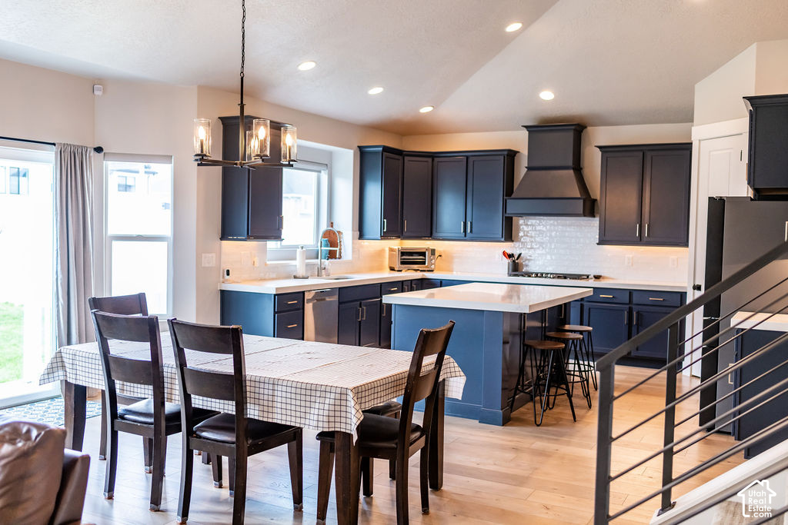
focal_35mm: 35
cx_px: 394
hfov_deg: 54.4
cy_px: 262
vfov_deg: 37.9
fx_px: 766
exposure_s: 1/250
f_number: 3.2
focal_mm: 35
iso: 800
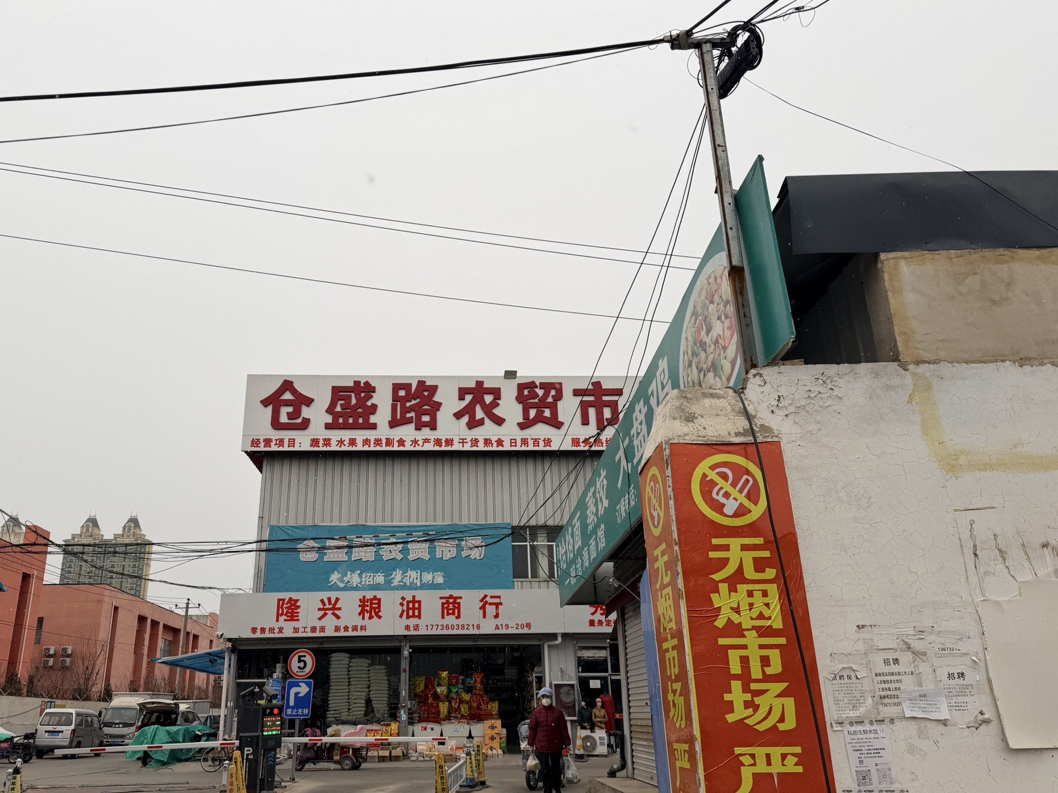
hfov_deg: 65.1
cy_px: 433
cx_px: 468
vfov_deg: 51.3
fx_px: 825
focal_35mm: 27
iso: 80
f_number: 1.78
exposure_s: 1/1018
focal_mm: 6.76
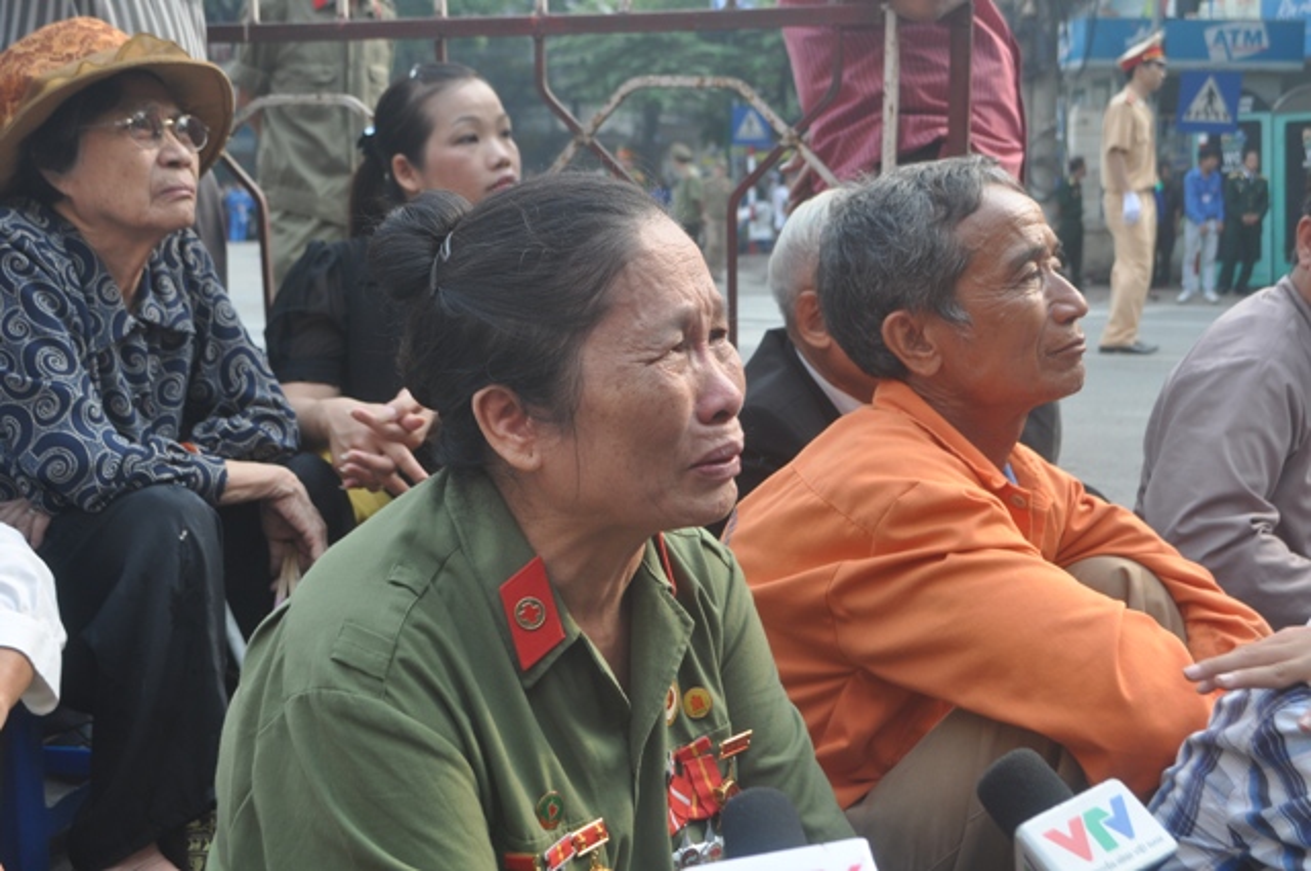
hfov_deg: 41.2
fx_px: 1746
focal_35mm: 48
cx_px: 656
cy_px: 436
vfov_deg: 28.0
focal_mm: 32
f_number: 6.3
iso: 200
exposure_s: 1/160
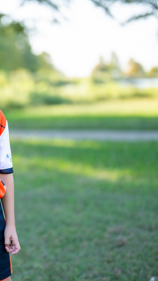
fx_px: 633
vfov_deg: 25.0
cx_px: -30
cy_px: 134
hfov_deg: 13.8
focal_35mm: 85
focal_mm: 50
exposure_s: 1/1250
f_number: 1.2
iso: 100
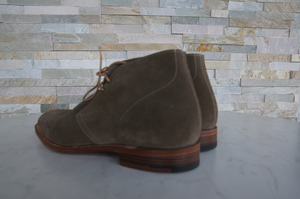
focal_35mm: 26
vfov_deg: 50.4
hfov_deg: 70.5
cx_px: 150
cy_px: 100
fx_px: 212
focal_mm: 17
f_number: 5.6
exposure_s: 1/60
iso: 200
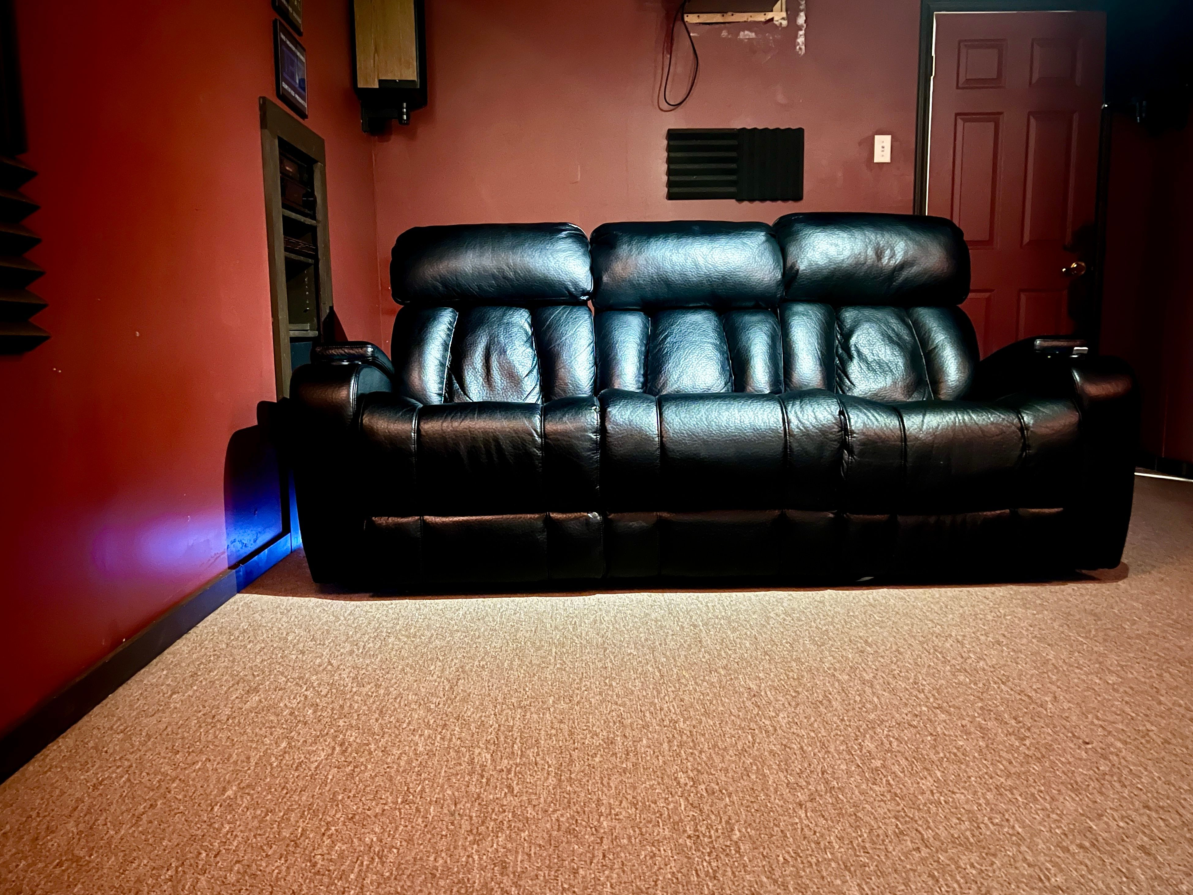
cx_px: 599
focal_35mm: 27
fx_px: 930
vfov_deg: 51.3
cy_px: 455
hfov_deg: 65.3
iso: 1000
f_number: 1.5
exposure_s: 1/5
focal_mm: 5.7
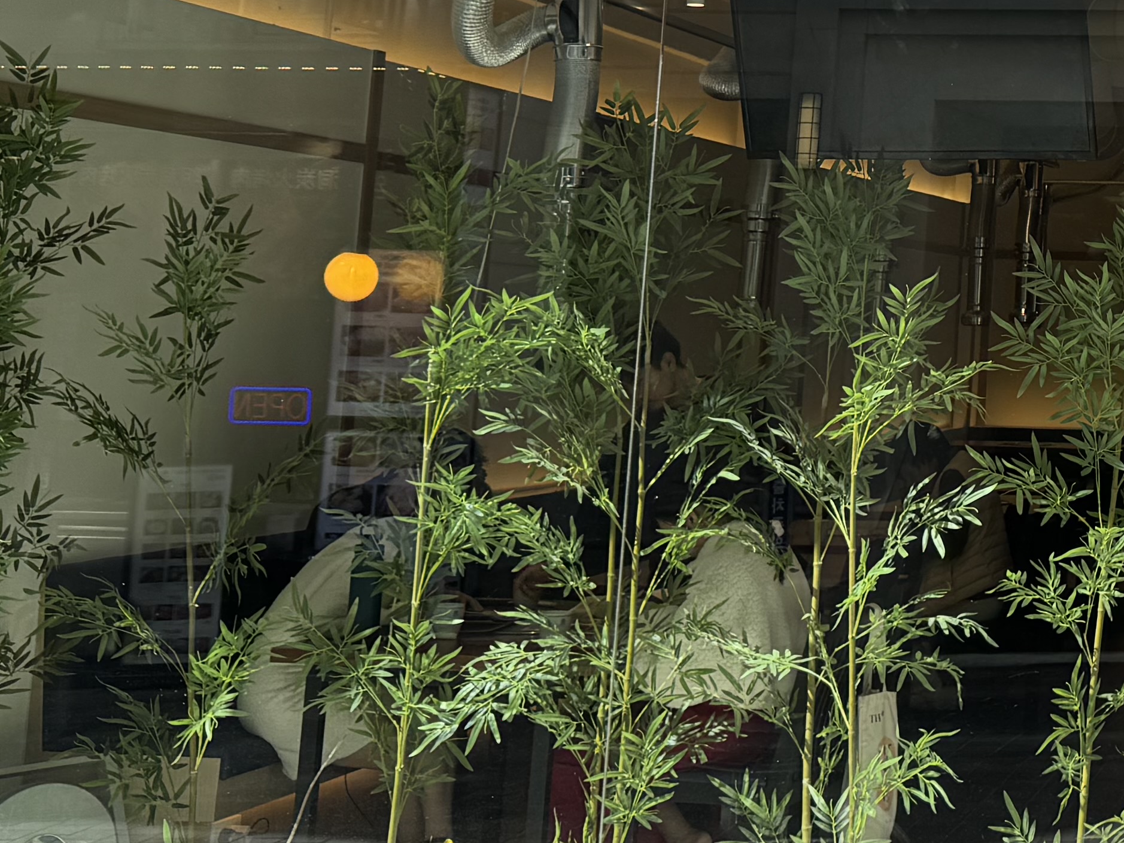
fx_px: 2370
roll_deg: -1.5
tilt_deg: +7.7
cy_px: -4
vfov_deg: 19.6
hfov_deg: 24.1
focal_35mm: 73
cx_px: 1365
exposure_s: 1/1425
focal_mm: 6.76
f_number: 1.78
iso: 80
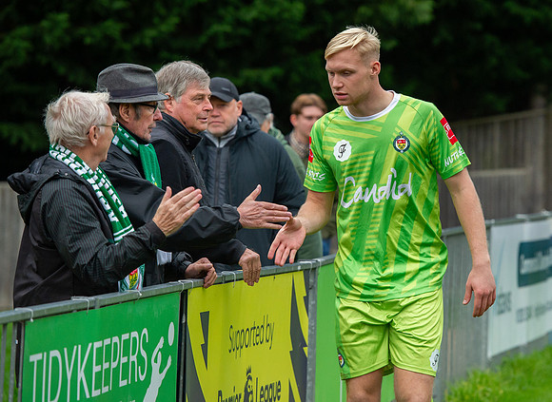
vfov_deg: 6.3
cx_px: 366
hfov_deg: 8.6
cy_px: 171
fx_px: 3664
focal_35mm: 232
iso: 1600
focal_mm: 170
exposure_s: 1/1250
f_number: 4.5
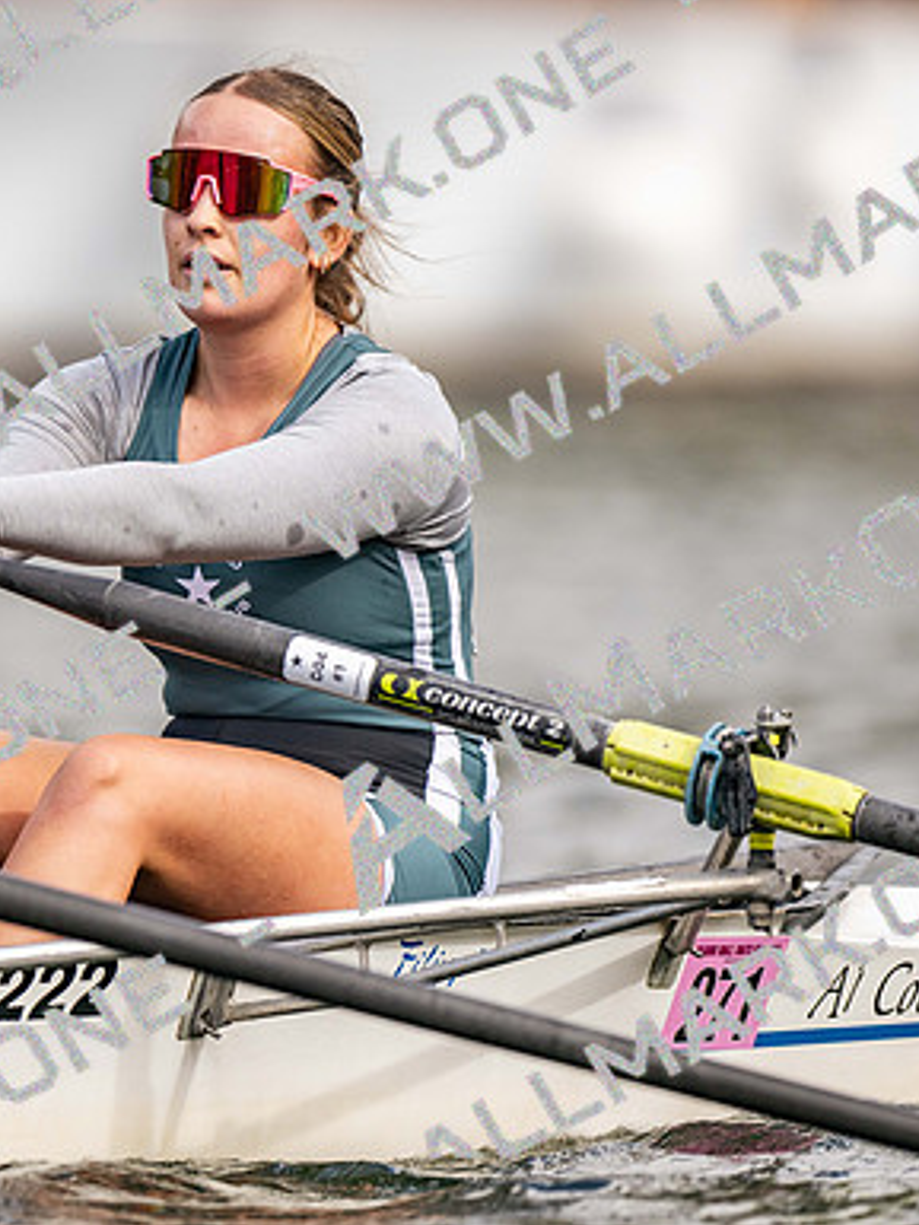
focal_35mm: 870
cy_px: 612
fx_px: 30779
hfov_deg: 1.7
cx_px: 70
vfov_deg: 2.3
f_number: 4
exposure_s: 1/2500
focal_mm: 600
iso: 360
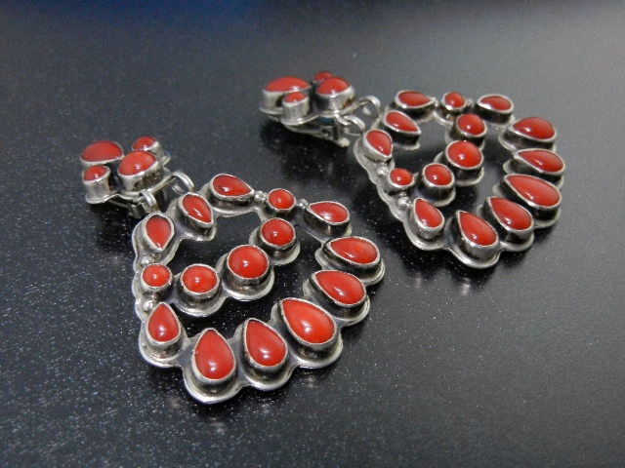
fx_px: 812
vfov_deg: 32.2
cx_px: 312
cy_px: 234
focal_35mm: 45
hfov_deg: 42.1
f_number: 7.6
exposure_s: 1/30
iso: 800
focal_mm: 8.1
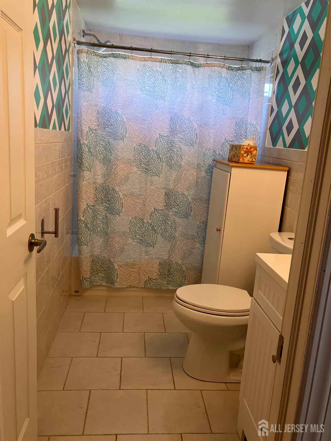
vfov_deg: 63.4
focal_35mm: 28
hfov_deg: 49.7
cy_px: 220
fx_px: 357
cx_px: 166
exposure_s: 1/60
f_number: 1.8
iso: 100
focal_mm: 3.99
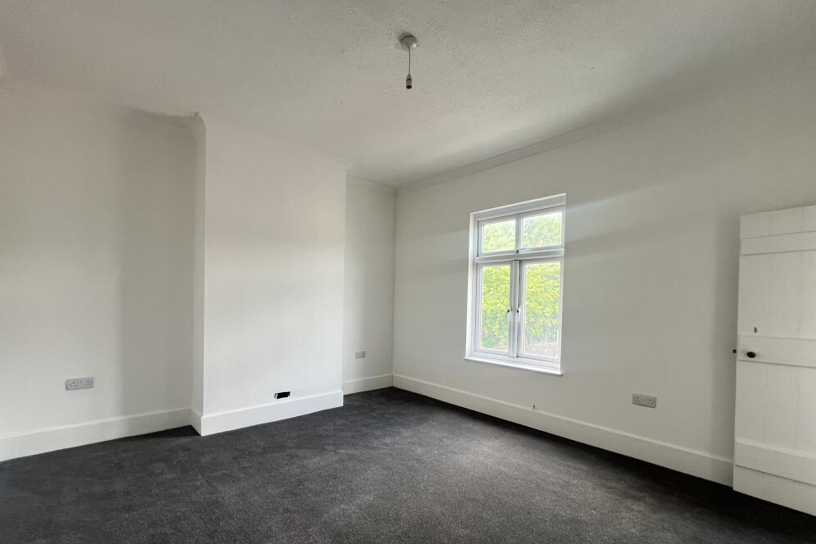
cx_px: 400
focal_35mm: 14
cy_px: 314
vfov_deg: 80.6
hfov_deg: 104.3
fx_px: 317
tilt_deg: -1.5
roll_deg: -0.9
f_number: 1.8
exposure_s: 1/99
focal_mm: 1.57
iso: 125
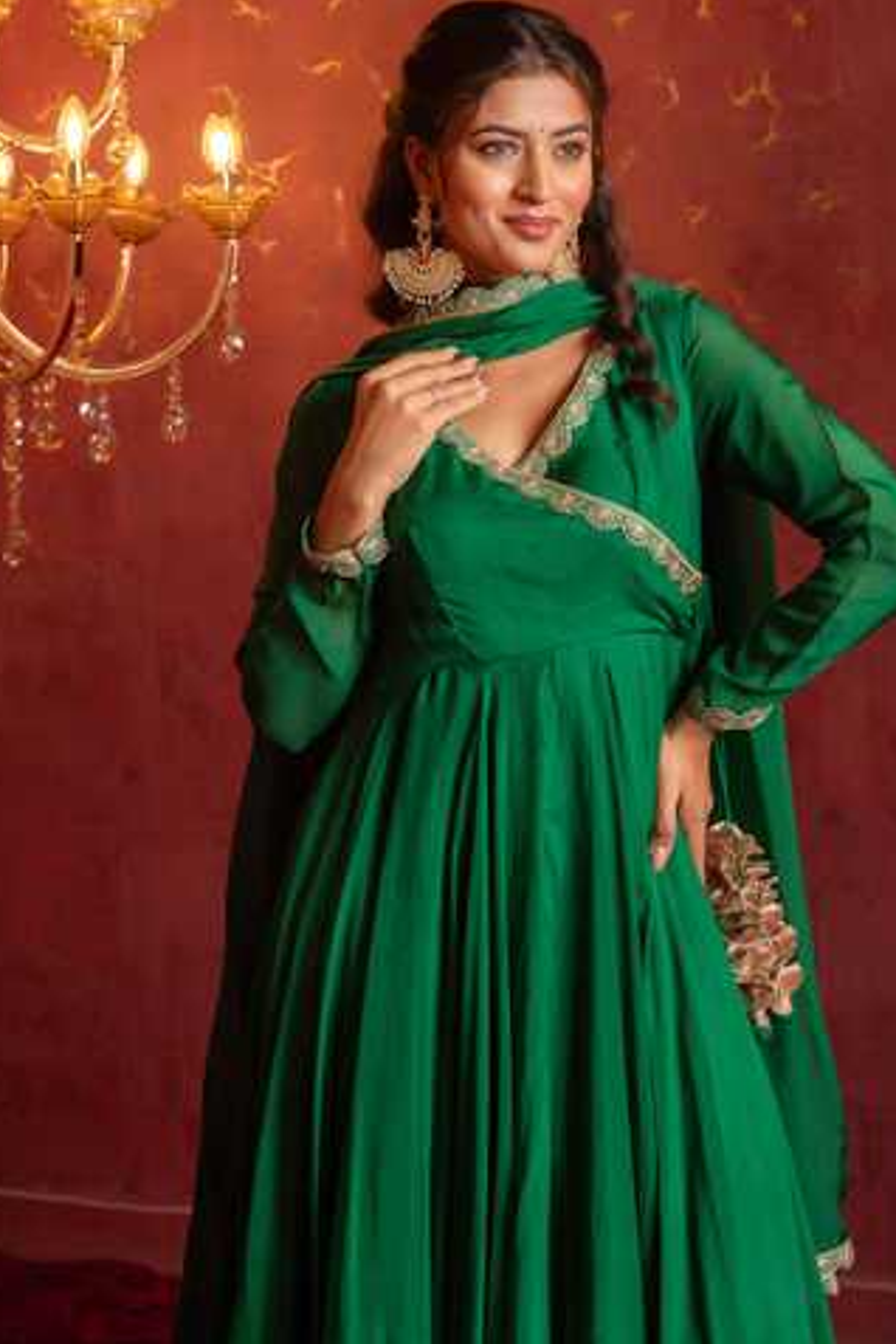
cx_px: 473
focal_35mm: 55
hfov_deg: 24.6
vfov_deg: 36.2
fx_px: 2053
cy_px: 692
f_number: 7.1
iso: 320
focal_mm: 50
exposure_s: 1/160
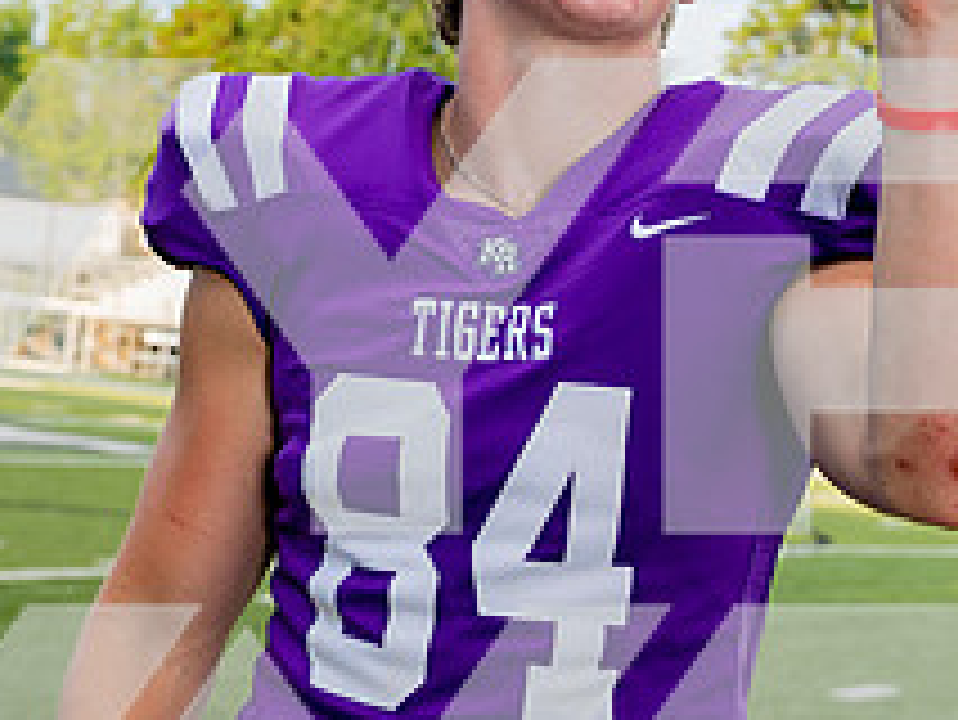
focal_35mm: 123
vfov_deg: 12.1
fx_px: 3406
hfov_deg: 16.0
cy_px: 299
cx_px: 576
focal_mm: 47
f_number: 5.6
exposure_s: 1/200
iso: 200
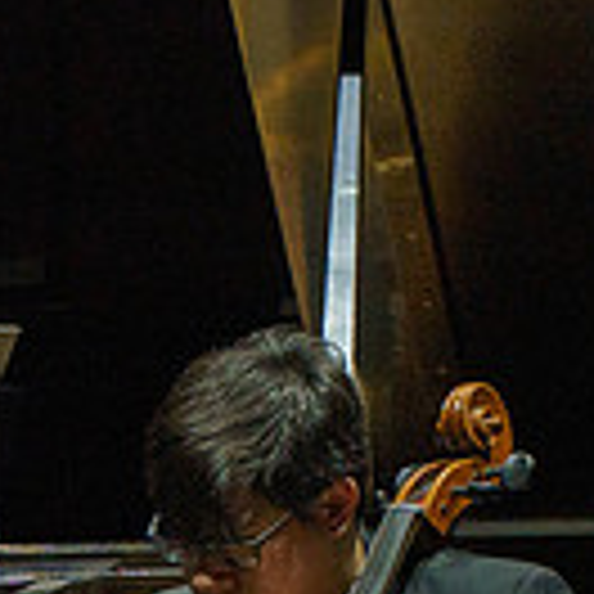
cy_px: 790
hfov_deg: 1.2
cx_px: -847
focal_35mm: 1512
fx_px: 29354
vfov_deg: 1.2
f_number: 10
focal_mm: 348
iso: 4000
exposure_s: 1/250
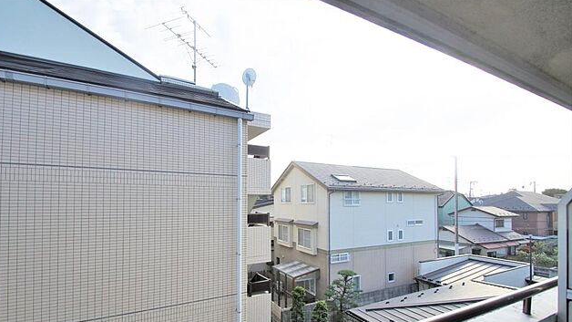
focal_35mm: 16
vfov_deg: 66.6
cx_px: 281
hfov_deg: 99.4
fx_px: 243
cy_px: 189
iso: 100
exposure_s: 1/160
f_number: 7.1
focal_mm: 10
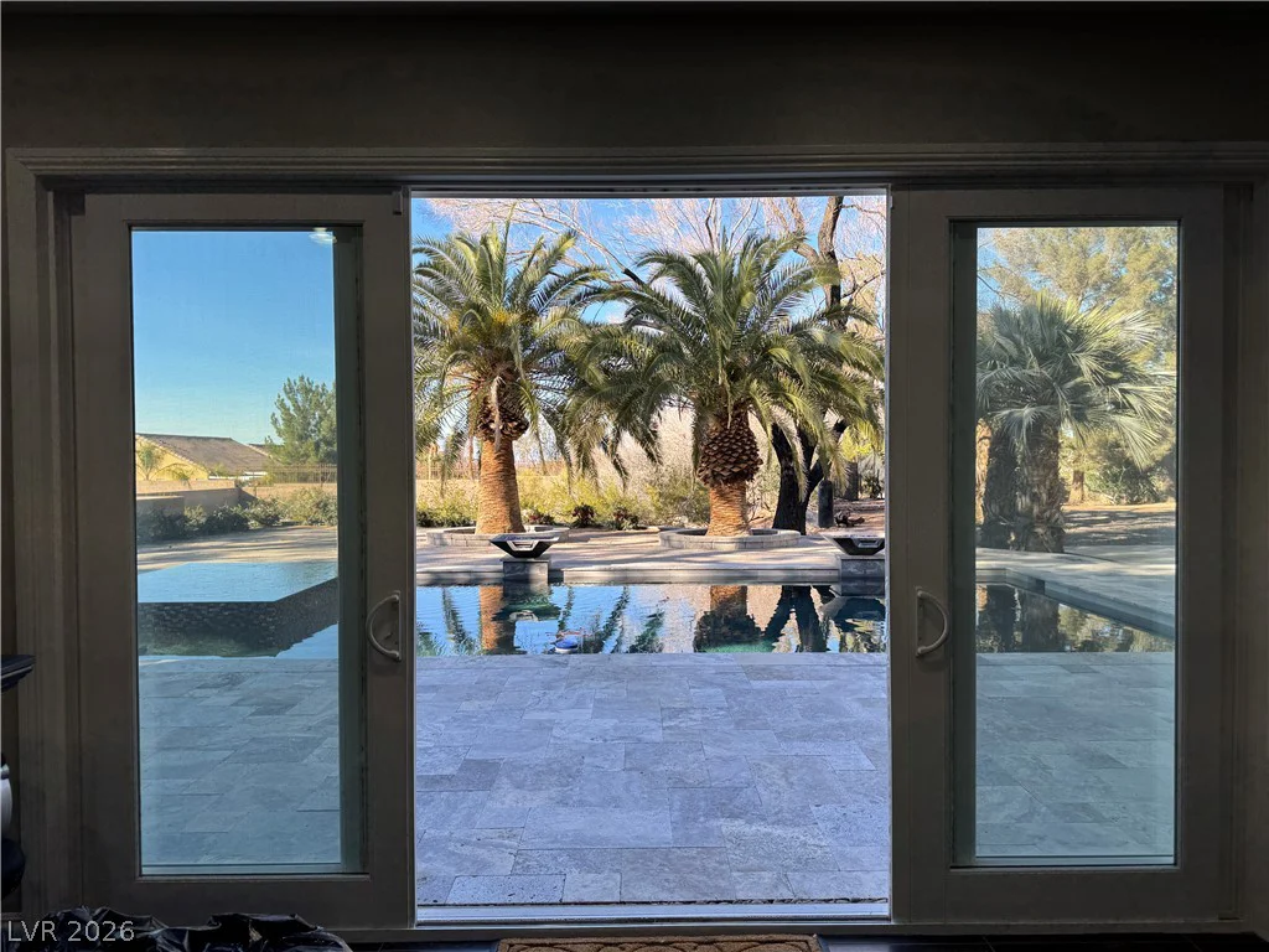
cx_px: 634
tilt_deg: -1.5
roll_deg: +0.8
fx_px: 880
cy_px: 476
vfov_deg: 56.8
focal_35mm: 24
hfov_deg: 71.6
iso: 80
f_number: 1.78
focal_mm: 6.76
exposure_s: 1/842
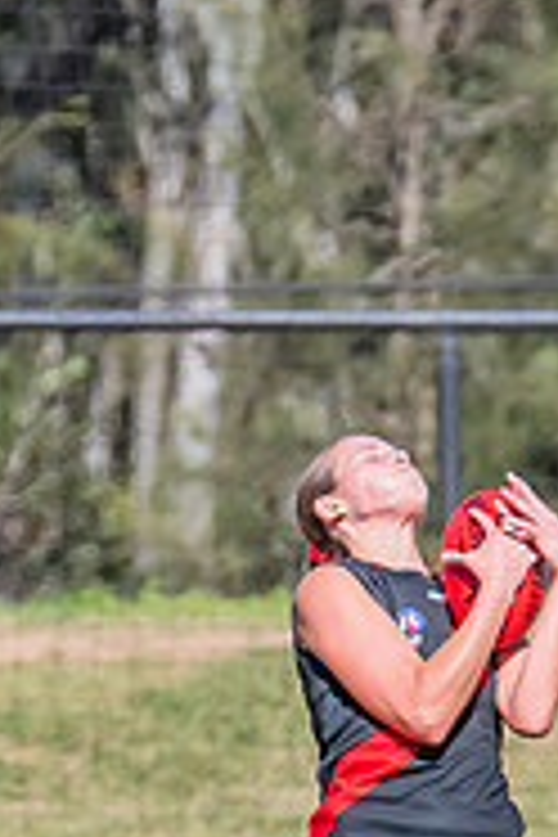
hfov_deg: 0.5
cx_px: 572
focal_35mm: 2788
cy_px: 895
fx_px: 64816
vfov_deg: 0.7
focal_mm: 420
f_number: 11
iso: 800
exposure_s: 1/1250
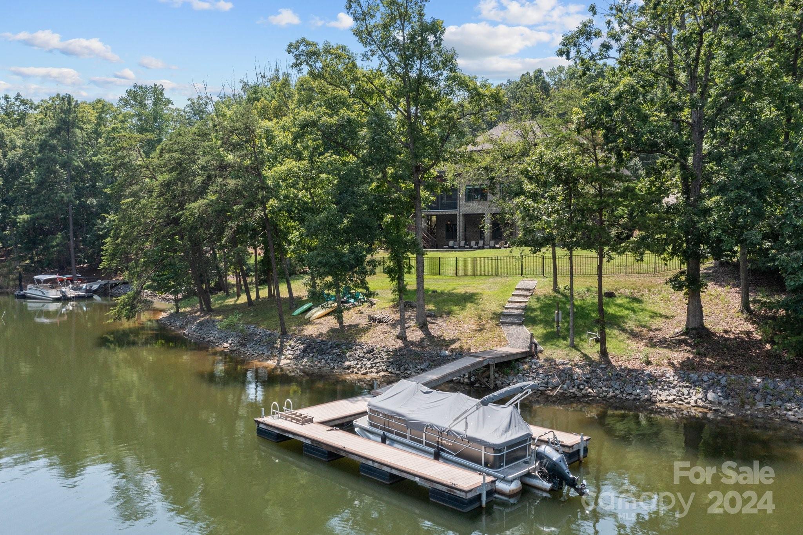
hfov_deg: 65.5
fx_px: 624
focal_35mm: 28
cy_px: 268
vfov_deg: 46.4
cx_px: 402
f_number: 6.3
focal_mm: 10.26
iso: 100
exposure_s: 1/500
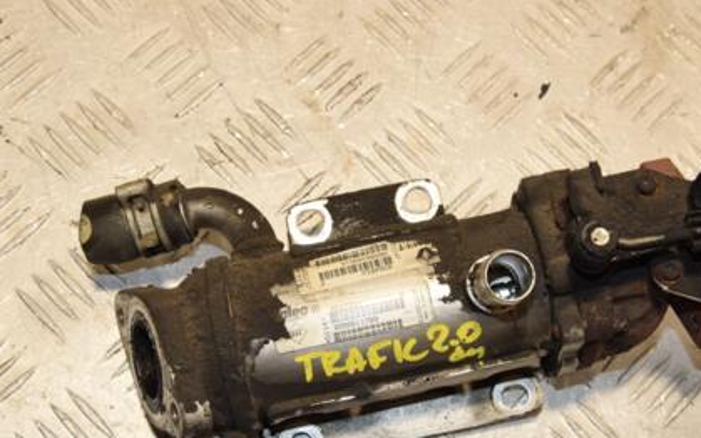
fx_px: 1337
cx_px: 435
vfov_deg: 18.6
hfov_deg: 29.3
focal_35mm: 70
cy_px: 278
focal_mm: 32
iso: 800
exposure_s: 1/200
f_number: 9
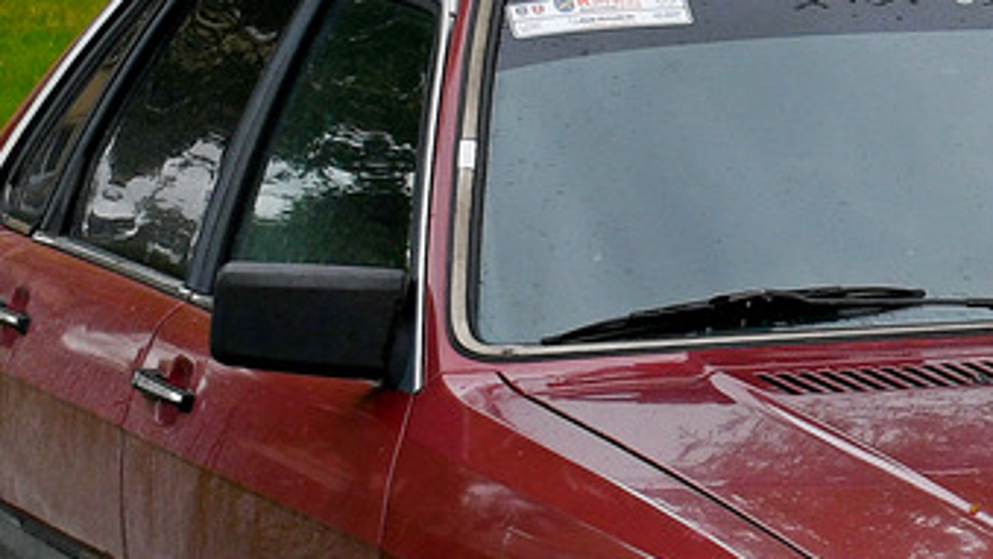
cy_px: 312
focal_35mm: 193
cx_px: 1110
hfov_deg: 11.0
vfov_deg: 6.3
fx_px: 5084
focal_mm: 32
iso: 200
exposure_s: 1/30
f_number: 5.6
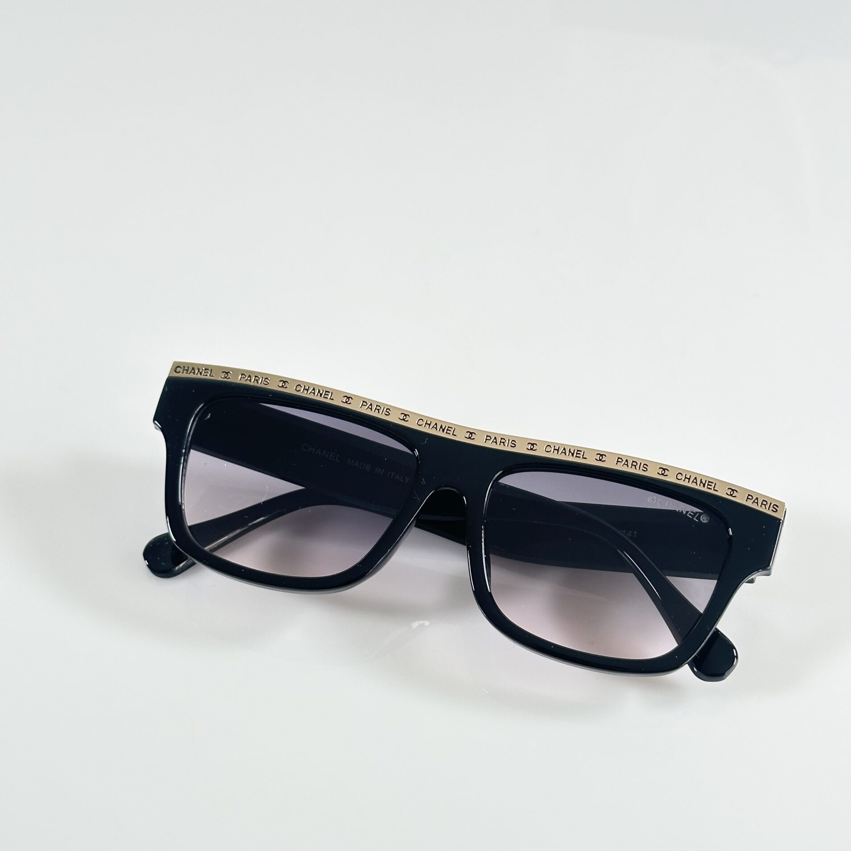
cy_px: 542
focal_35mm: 57
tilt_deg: -51.0
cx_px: 425
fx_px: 1585
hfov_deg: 30.0
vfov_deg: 29.9
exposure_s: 1/121
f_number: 1.78
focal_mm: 6.86
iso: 80
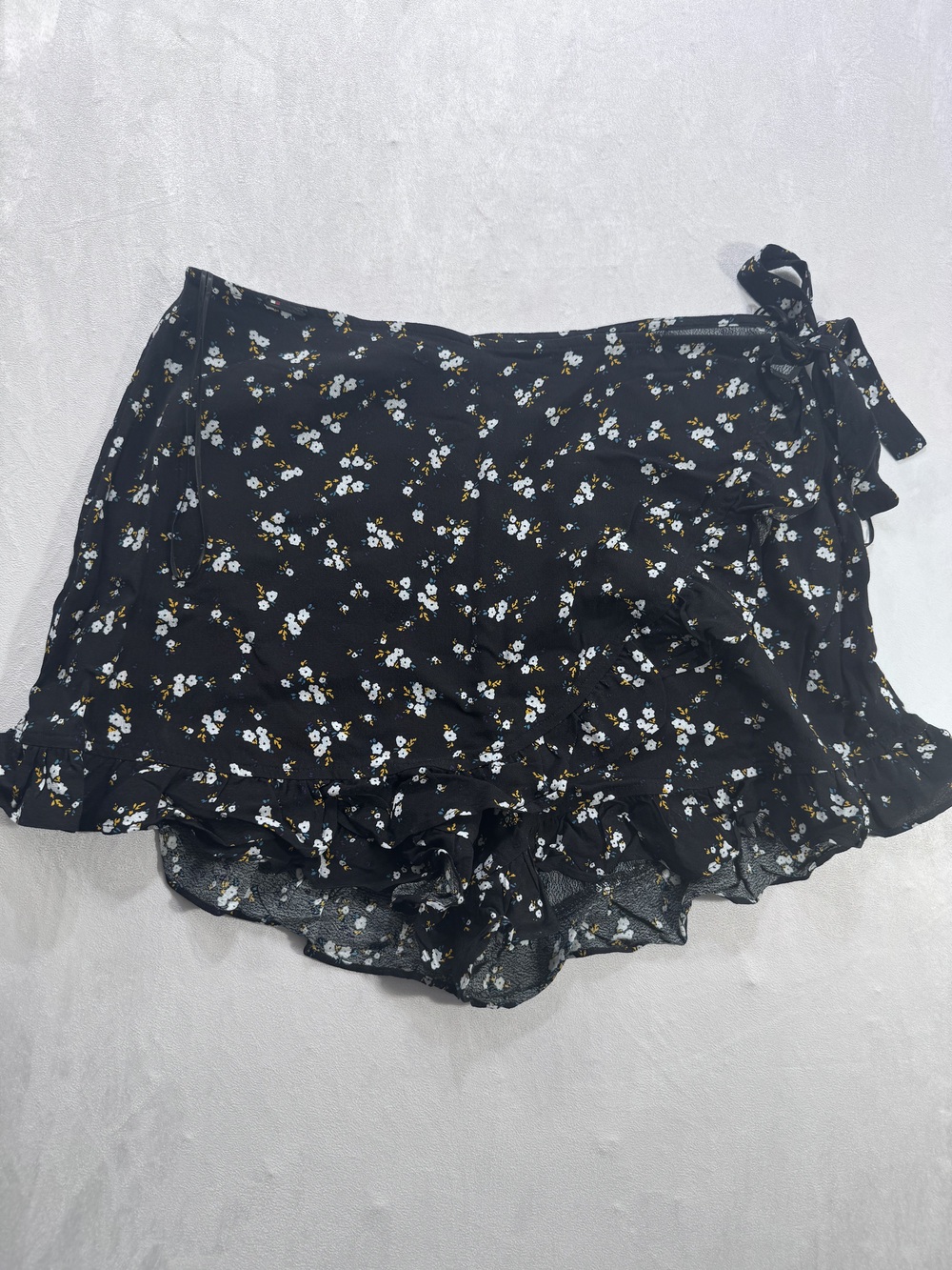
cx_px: 476
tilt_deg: -36.9
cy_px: 635
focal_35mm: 24
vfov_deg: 71.6
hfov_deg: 56.8
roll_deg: -1.2
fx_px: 880
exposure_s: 1/120
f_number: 1.78
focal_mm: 6.76
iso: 50
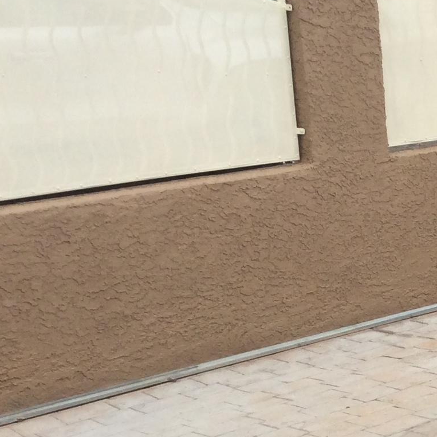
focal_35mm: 96
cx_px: 713
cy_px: 372
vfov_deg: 17.9
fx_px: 1371
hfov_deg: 16.1
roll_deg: +0.6
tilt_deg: -20.3
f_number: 2.4
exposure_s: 1/867
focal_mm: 3.3
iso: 32
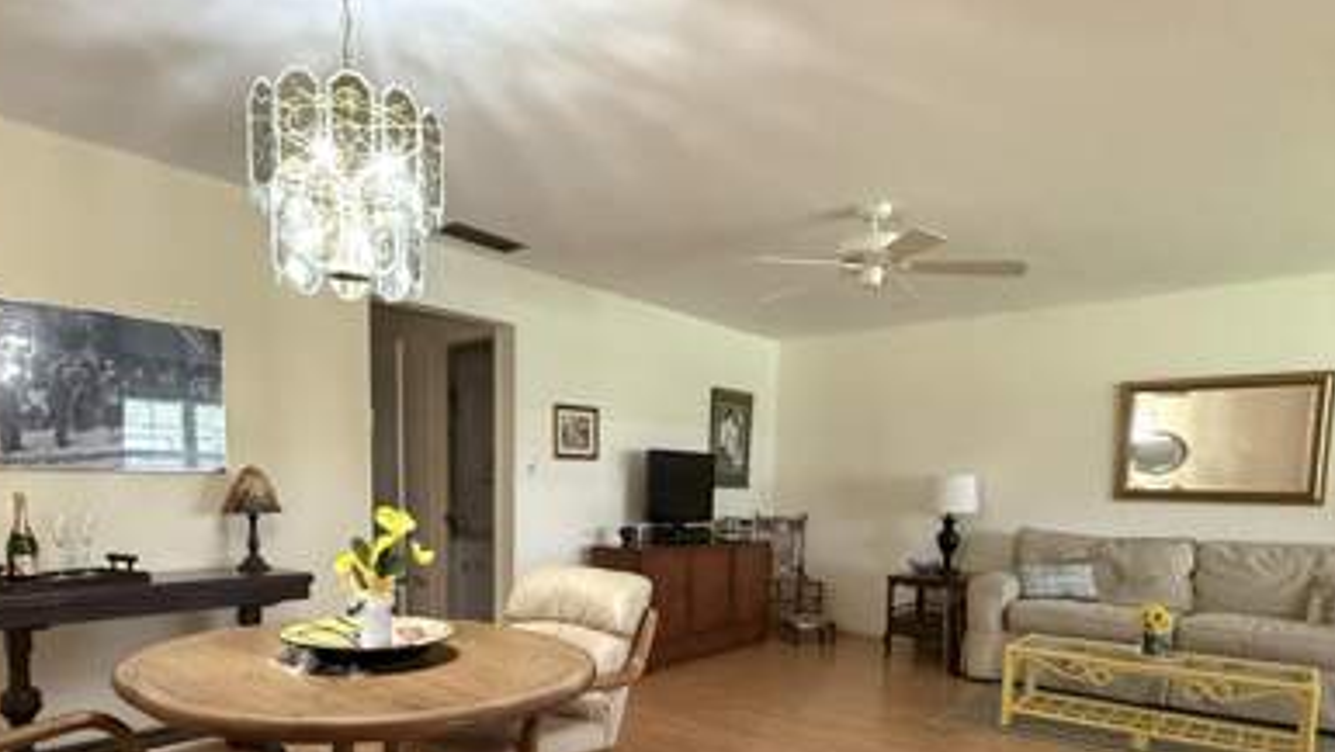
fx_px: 673
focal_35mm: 19
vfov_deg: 57.6
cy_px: 476
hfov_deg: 89.4
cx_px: 614
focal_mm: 2.22
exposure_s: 1/120
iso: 640
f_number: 2.2
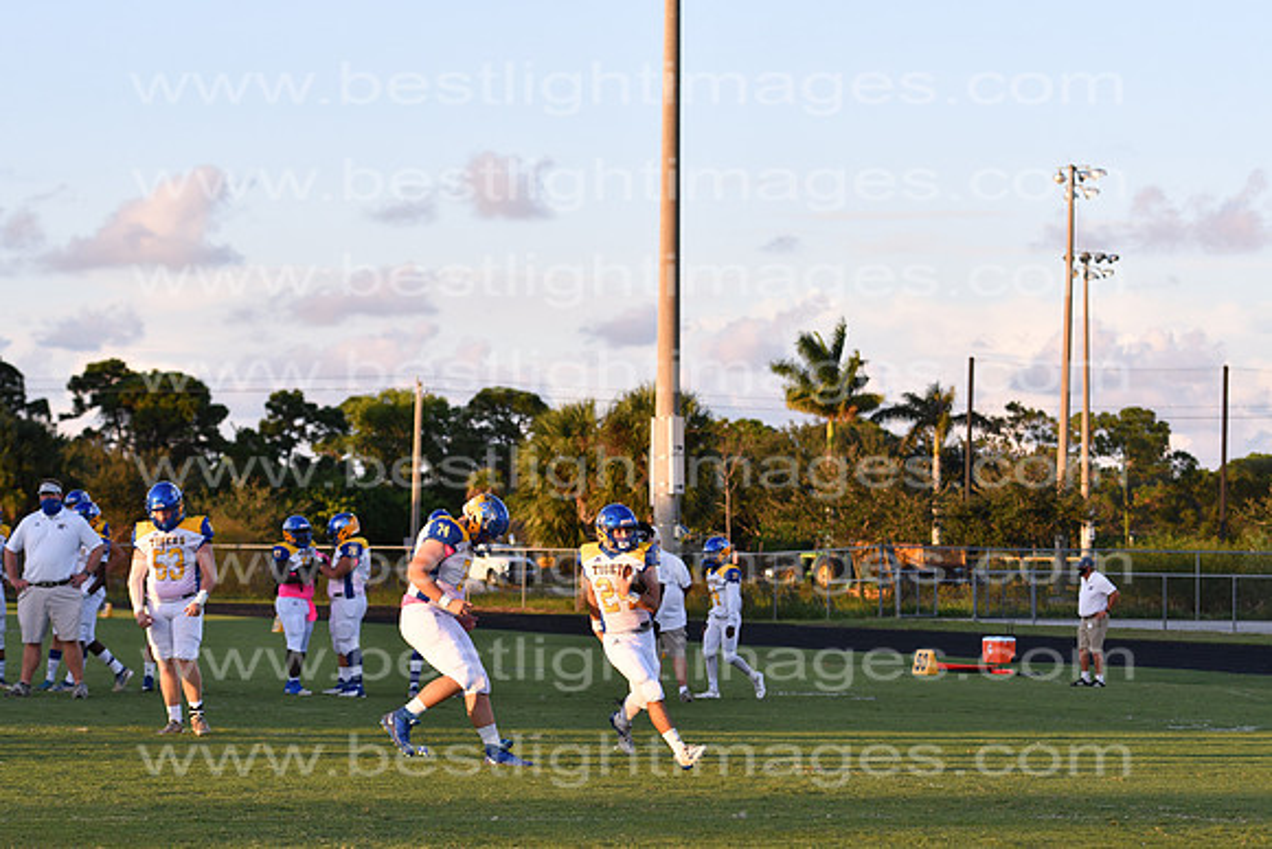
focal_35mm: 105
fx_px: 3711
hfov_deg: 19.5
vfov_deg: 13.0
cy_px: 424
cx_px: 636
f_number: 4
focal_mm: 70
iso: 400
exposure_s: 1/1250
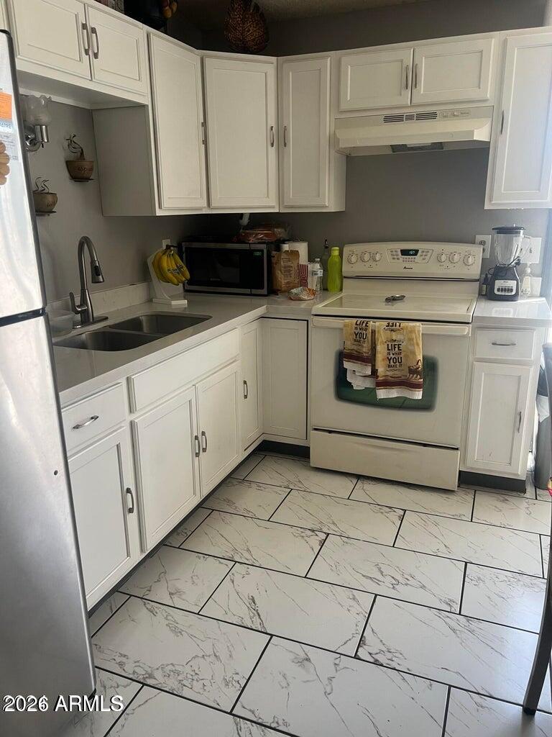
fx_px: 553
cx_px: 276
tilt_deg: -17.6
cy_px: 368
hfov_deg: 53.1
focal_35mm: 26
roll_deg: +1.8
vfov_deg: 67.3
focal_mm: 5.7
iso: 160
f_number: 1.5
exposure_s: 1/60
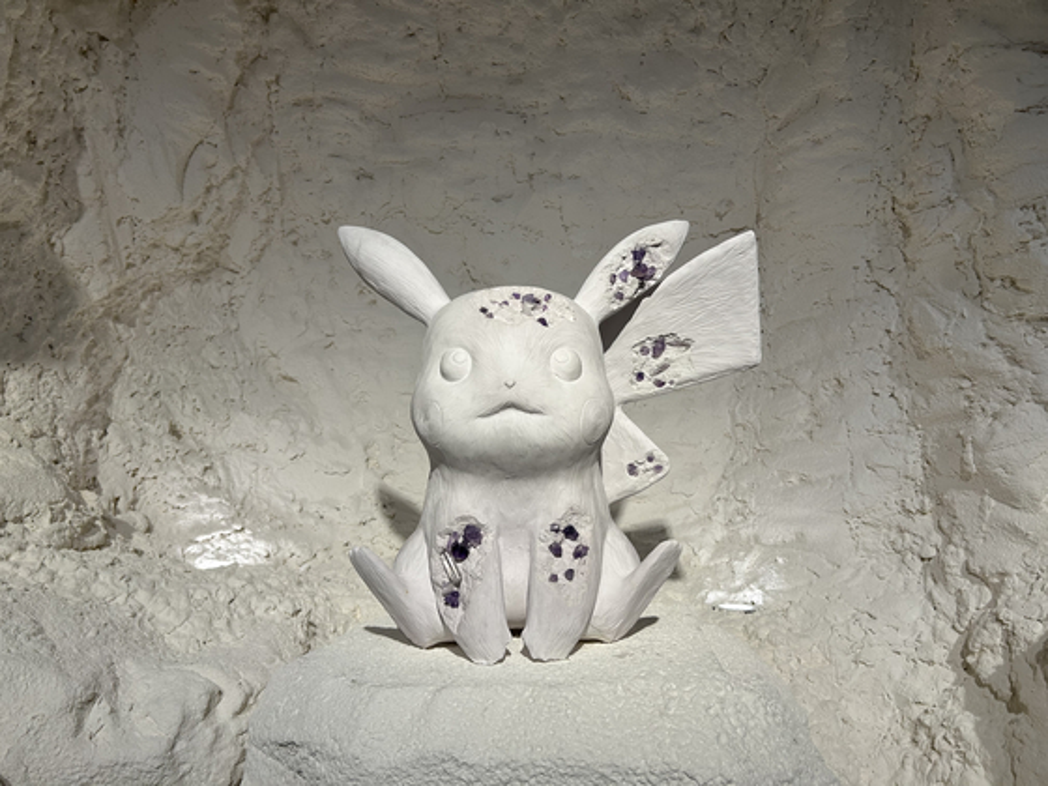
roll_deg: +0.2
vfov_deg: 53.1
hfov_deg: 67.3
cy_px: 393
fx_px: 787
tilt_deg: +6.6
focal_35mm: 26
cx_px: 524
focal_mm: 5.7
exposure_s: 1/233
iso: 40
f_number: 1.5
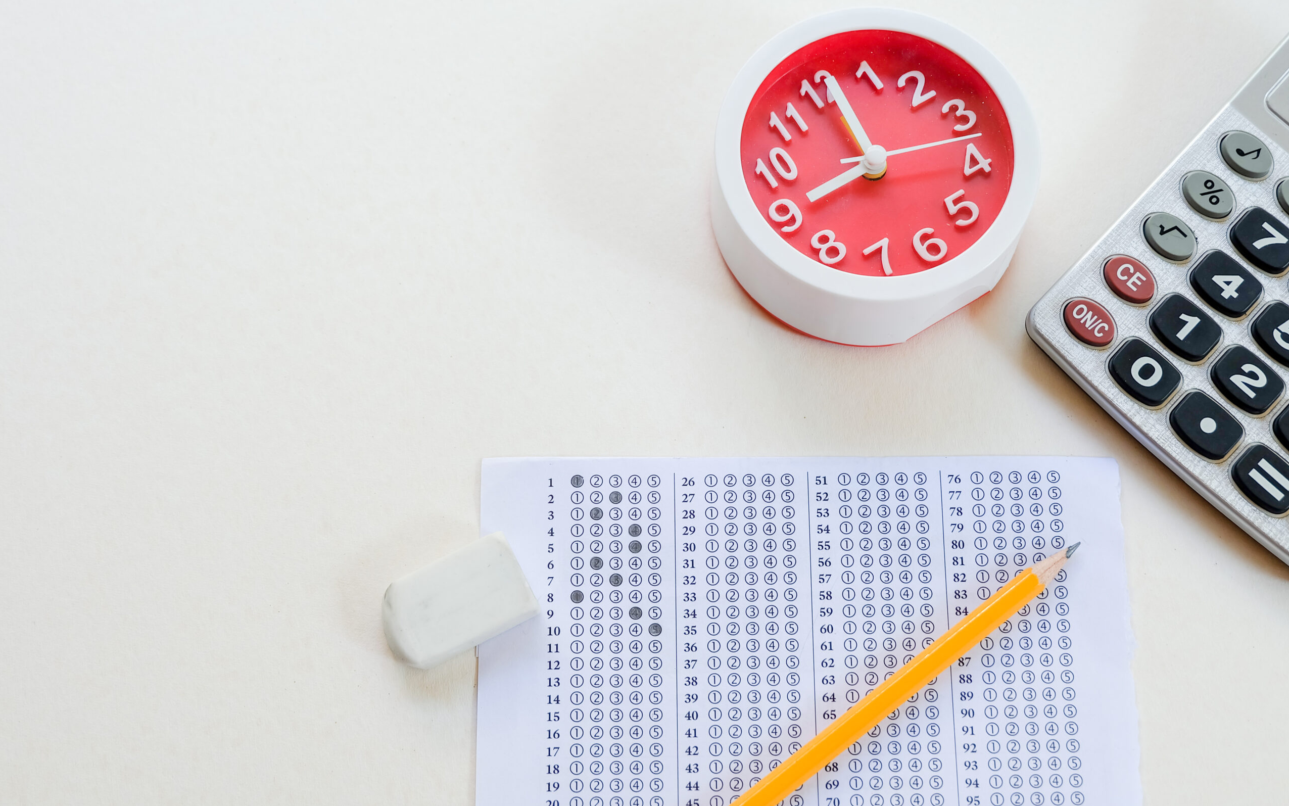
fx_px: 1581
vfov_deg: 28.6
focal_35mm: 45
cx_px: 645
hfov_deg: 44.4
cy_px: 401
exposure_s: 1/70
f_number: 4.7
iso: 200
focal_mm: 29.5
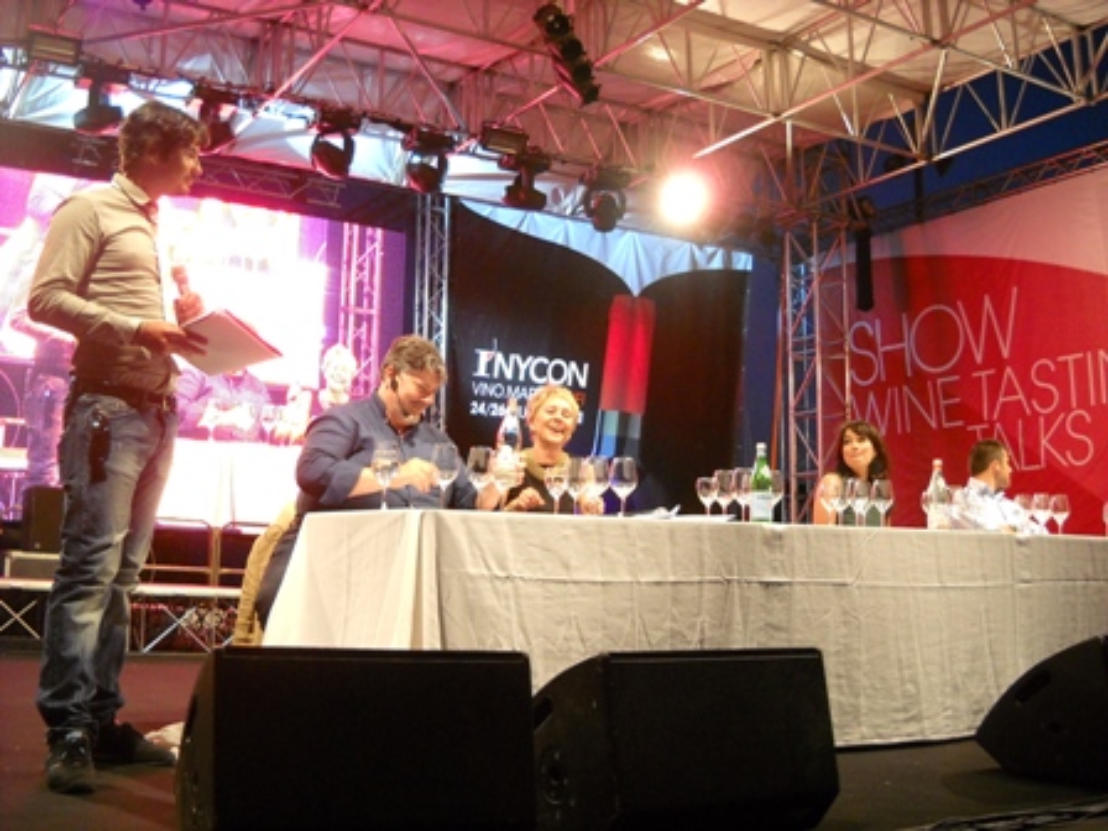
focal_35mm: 41
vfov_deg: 35.1
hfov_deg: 45.8
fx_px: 1312
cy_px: 416
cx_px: 554
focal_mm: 6.72
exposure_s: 1/26
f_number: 3.1
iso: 400
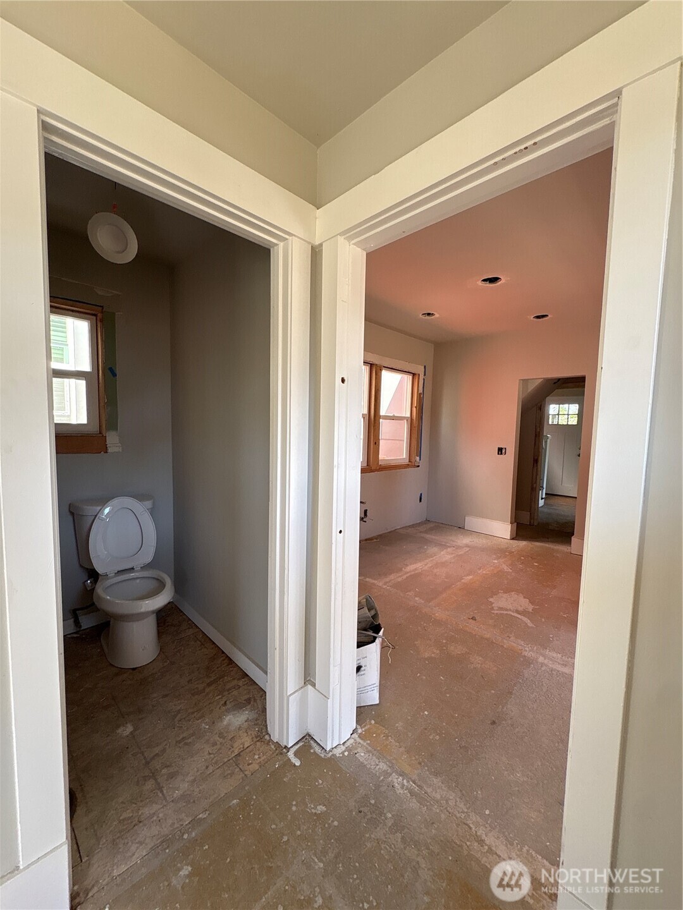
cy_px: 455
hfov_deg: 85.7
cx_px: 342
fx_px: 368
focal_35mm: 14
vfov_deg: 102.1
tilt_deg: -3.7
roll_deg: -1.6
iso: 100
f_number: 2.2
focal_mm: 2.22
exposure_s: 1/99
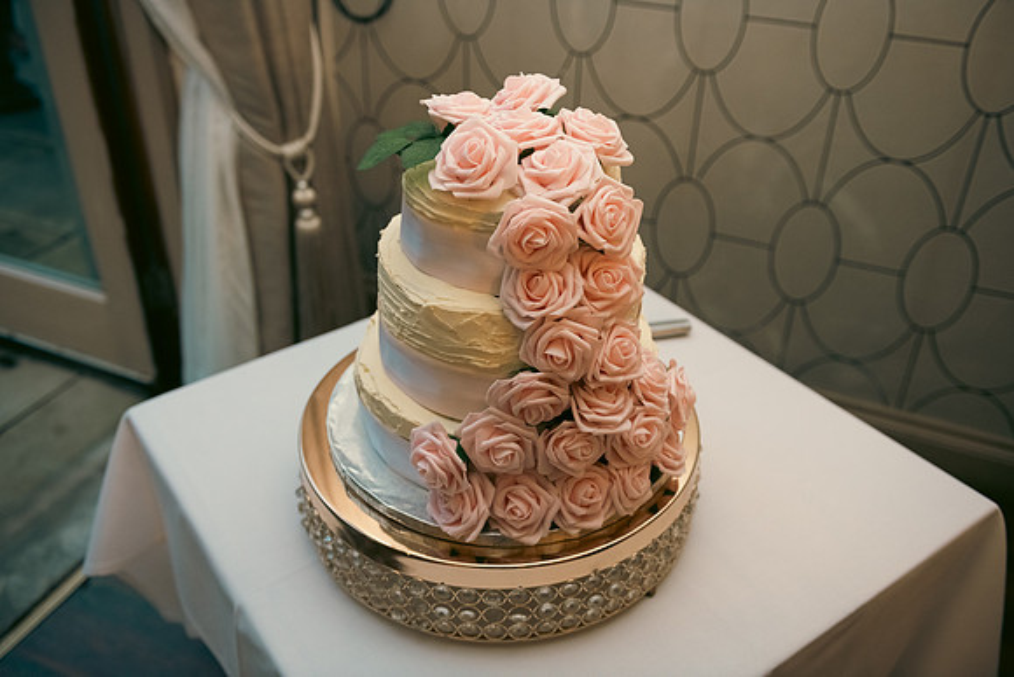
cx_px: 507
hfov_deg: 55.8
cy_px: 338
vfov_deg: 38.9
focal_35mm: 34
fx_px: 958
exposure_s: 1/160
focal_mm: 34
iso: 800
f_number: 3.5
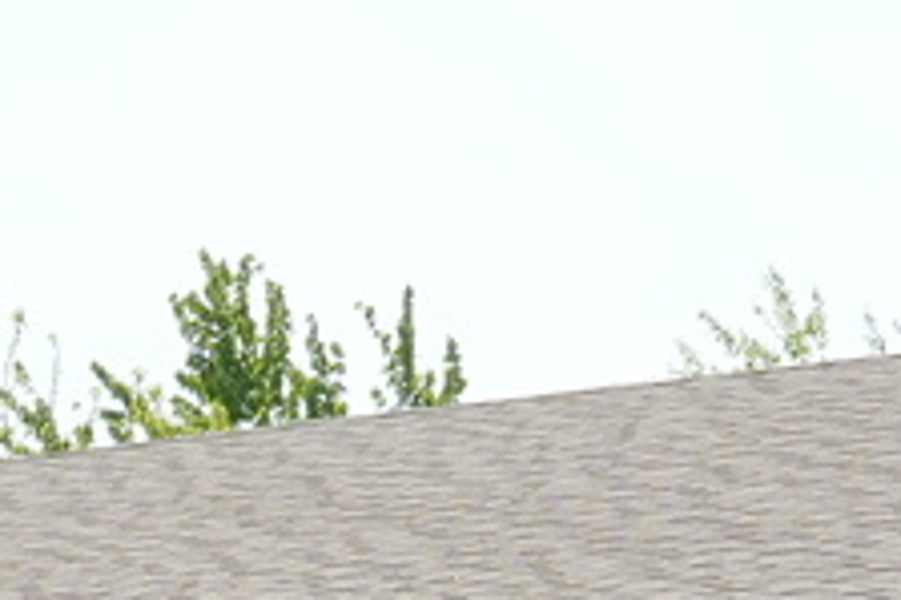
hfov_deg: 8.1
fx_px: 6327
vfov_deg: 5.4
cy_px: 970
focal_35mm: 253
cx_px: 129
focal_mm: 35
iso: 500
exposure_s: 1/200
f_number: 16
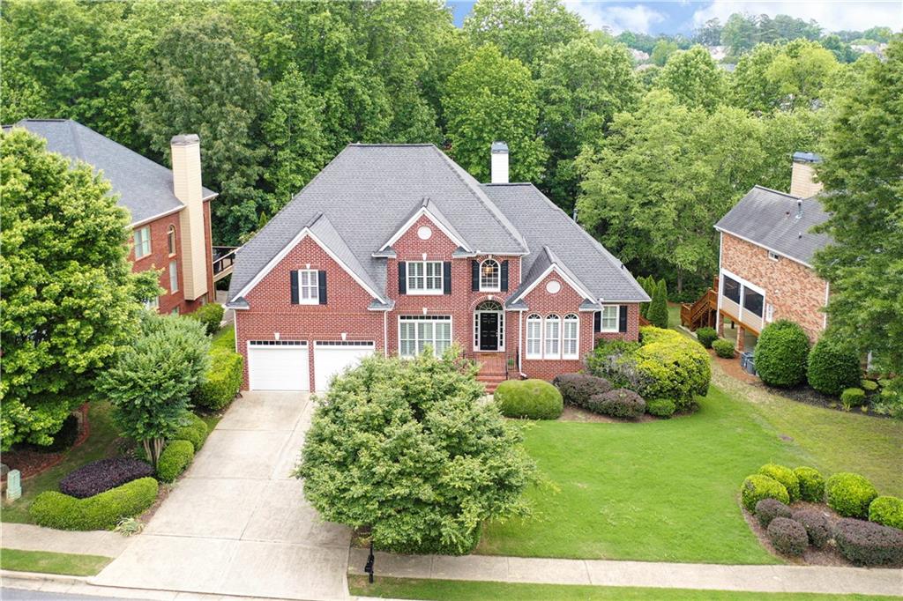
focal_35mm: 28
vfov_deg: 46.4
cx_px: 452
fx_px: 702
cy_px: 300
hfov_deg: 65.5
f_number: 2.8
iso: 320
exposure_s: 1/30
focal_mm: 10.26
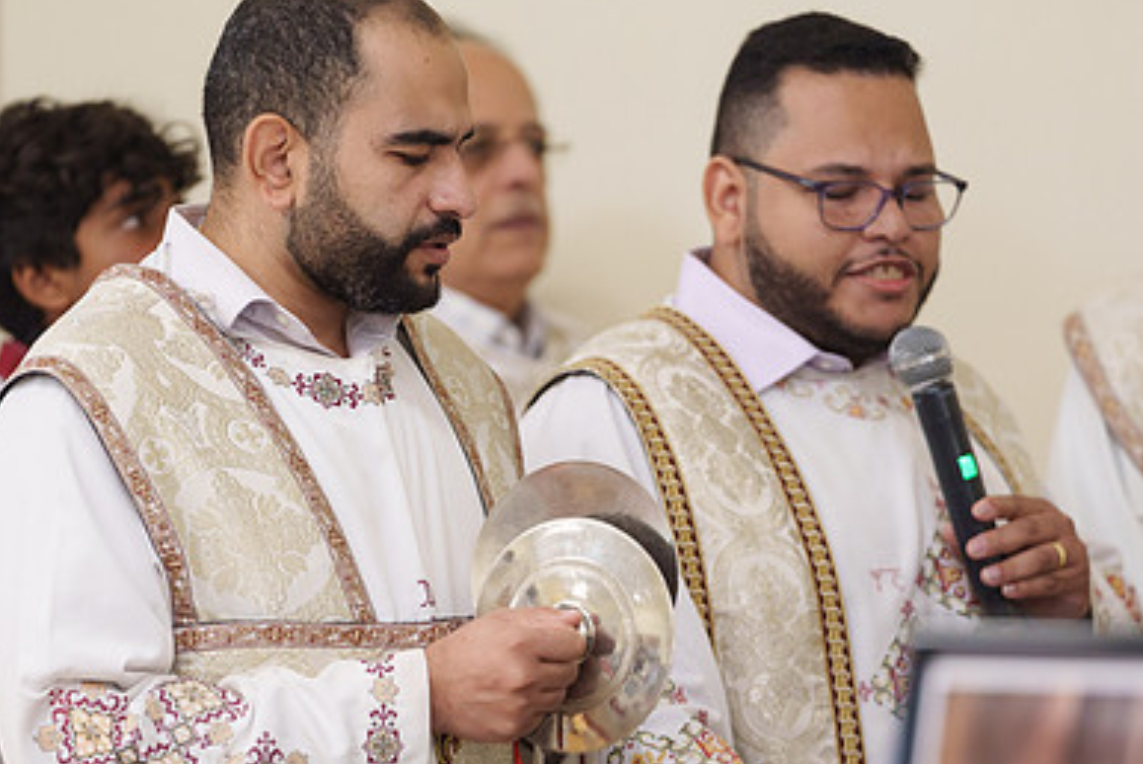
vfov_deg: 4.7
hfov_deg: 7.0
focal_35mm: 296
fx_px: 9405
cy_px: 505
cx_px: 536
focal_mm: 197
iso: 1250
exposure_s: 1/160
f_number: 2.8
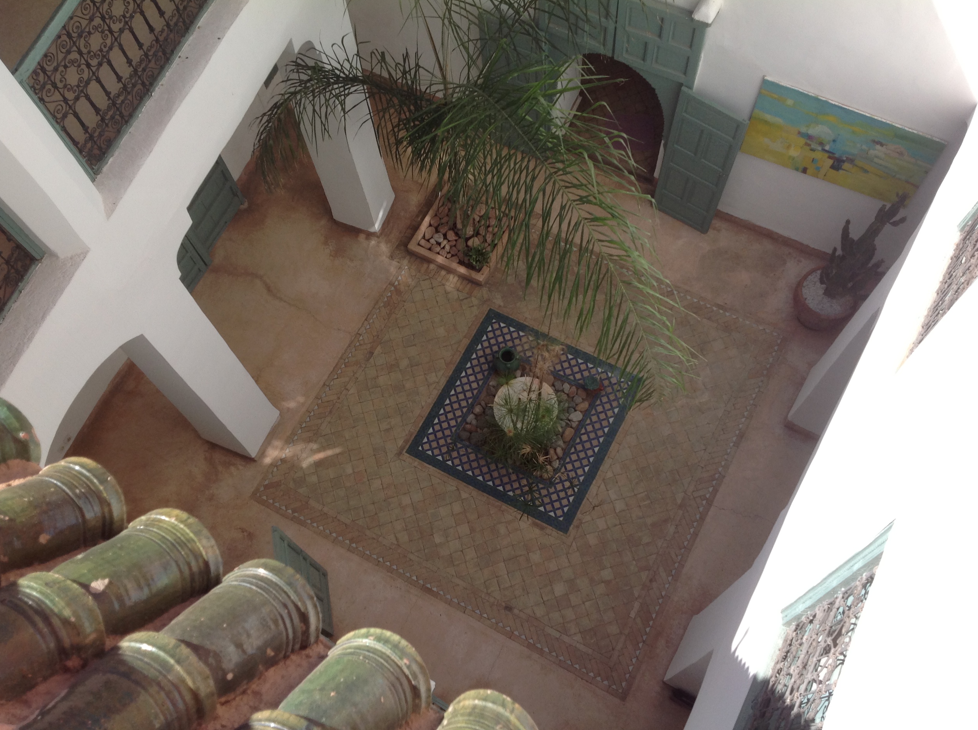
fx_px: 1016
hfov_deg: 51.4
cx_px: 493
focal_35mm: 36
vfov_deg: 39.6
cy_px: 370
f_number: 2.4
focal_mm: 4.28
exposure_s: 1/889
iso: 50
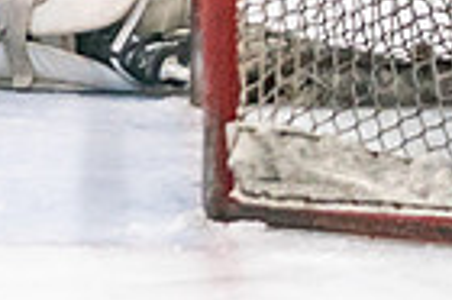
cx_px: -430
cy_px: -377
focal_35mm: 463
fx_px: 5806
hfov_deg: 4.4
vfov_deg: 2.9
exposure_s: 1/1250
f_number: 2.8
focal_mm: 73
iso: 3200
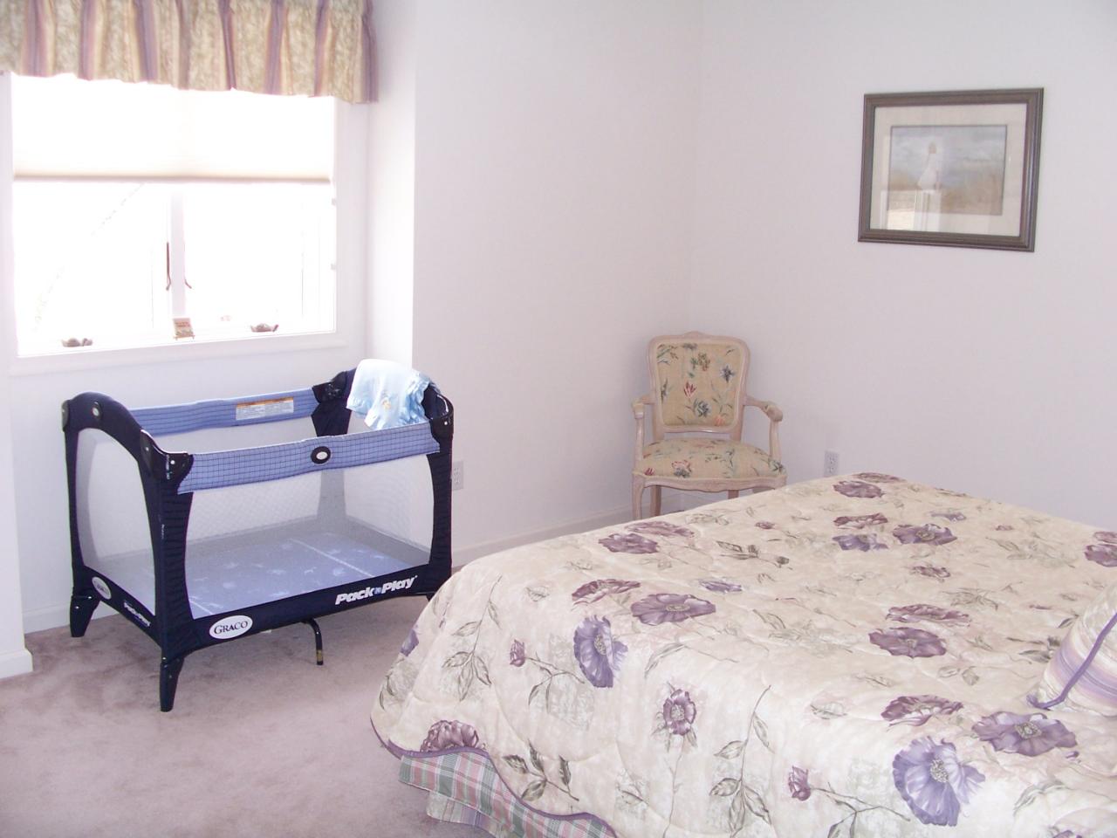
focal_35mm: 35
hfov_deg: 52.6
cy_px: 419
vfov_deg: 40.7
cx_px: 558
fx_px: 1129
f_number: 2.8
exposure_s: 1/60
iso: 140
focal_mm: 6
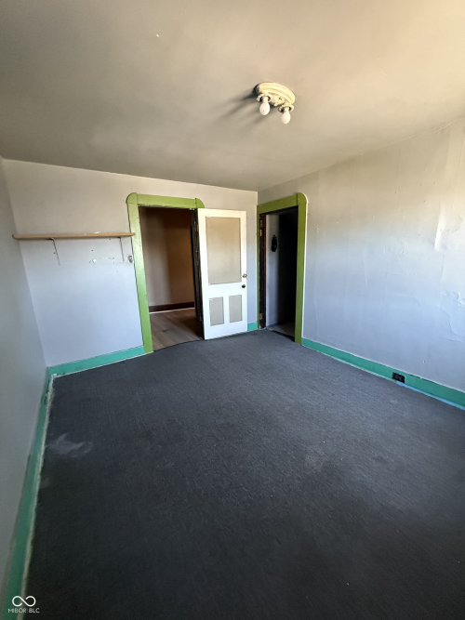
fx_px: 251
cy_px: 310
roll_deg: +0.1
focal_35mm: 14
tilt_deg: -12.0
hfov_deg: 85.7
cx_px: 232
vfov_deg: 102.1
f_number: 2.2
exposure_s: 1/60
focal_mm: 2.22
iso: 800
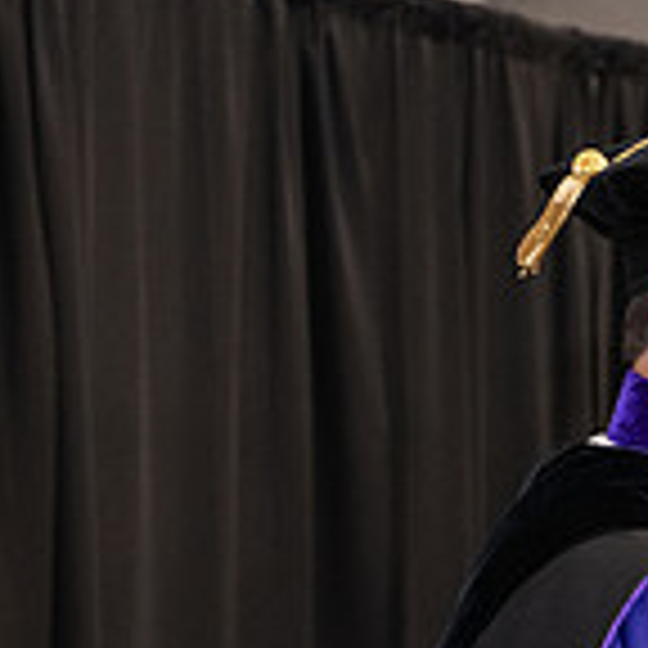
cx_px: 1044
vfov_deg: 7.3
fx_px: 5062
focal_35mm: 239
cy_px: 668
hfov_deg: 7.2
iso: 2500
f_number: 5
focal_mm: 70
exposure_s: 1/125
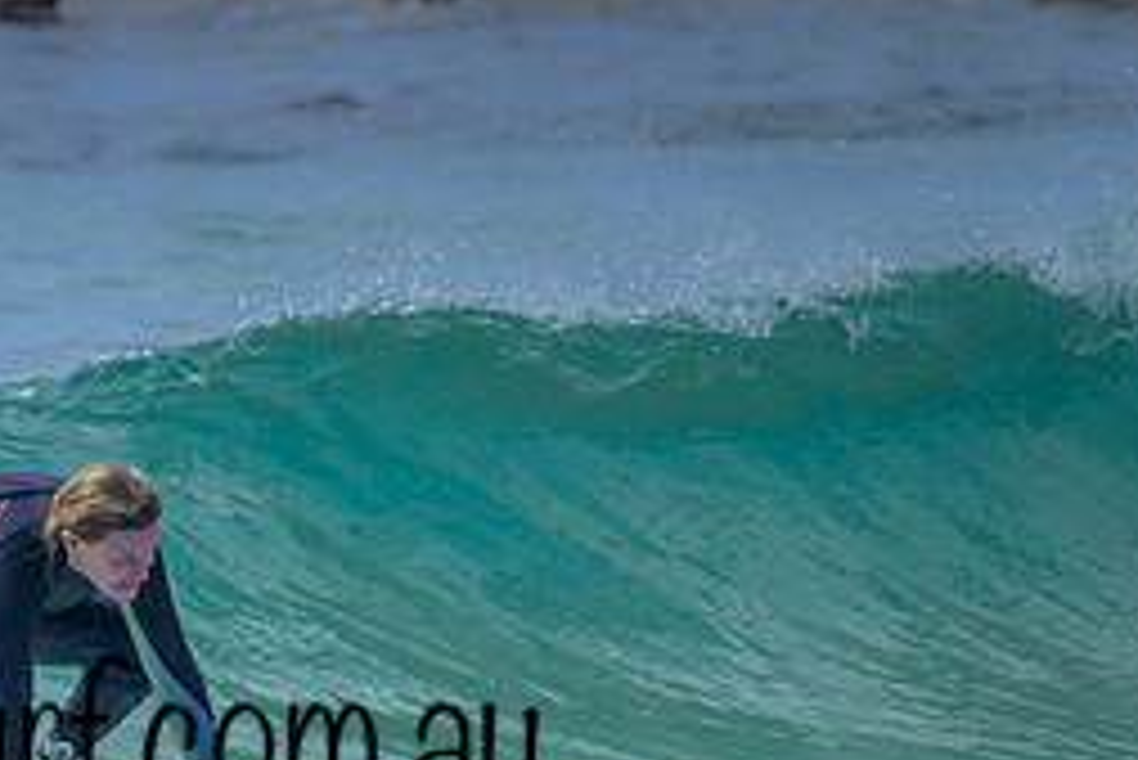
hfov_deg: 1.1
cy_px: 686
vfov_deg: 0.8
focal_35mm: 1833
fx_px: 57974
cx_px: 63
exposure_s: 1/2000
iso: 900
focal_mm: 800
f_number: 11
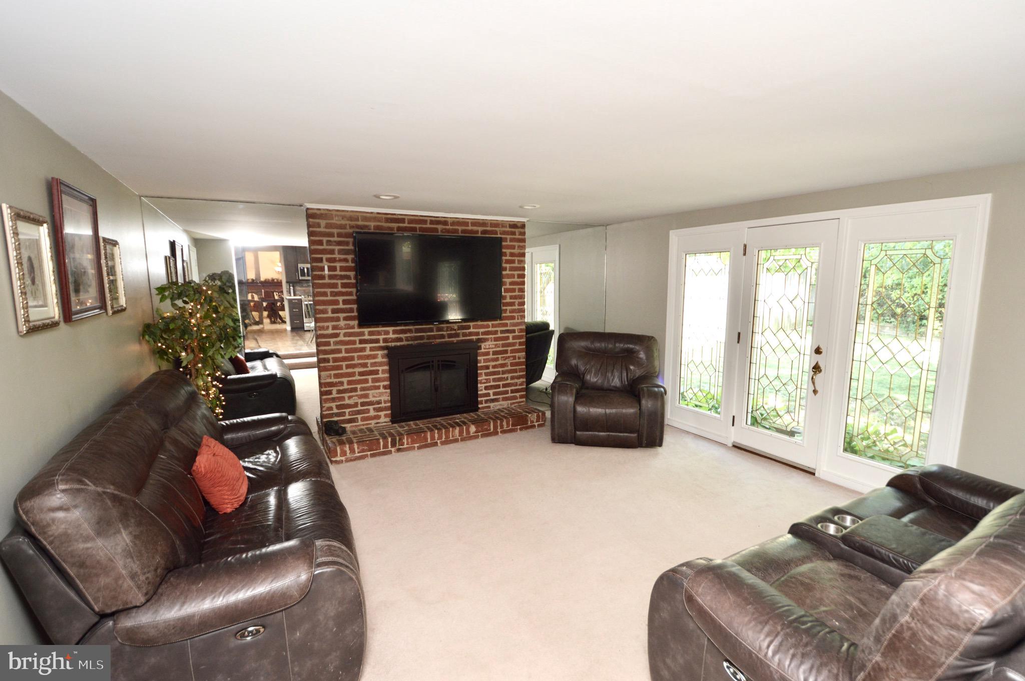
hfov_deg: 100.4
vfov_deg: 77.2
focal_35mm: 15
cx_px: 512
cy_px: 340
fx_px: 427
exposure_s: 1/60
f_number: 3.5
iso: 400
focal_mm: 10
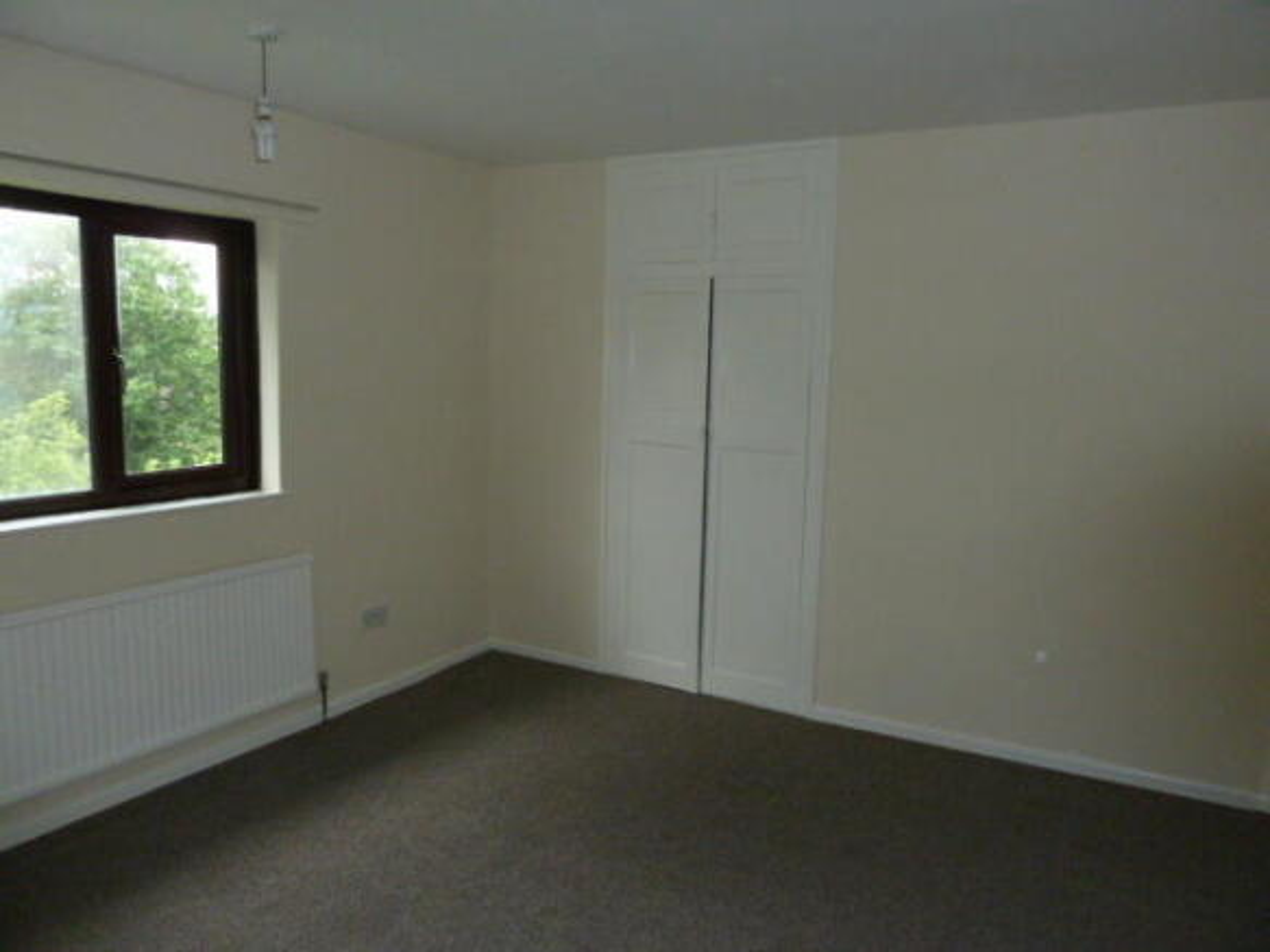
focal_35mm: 25
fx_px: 917
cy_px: 476
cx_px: 635
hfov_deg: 69.4
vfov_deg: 54.9
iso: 400
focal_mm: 4.1
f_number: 3.3
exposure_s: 1/60
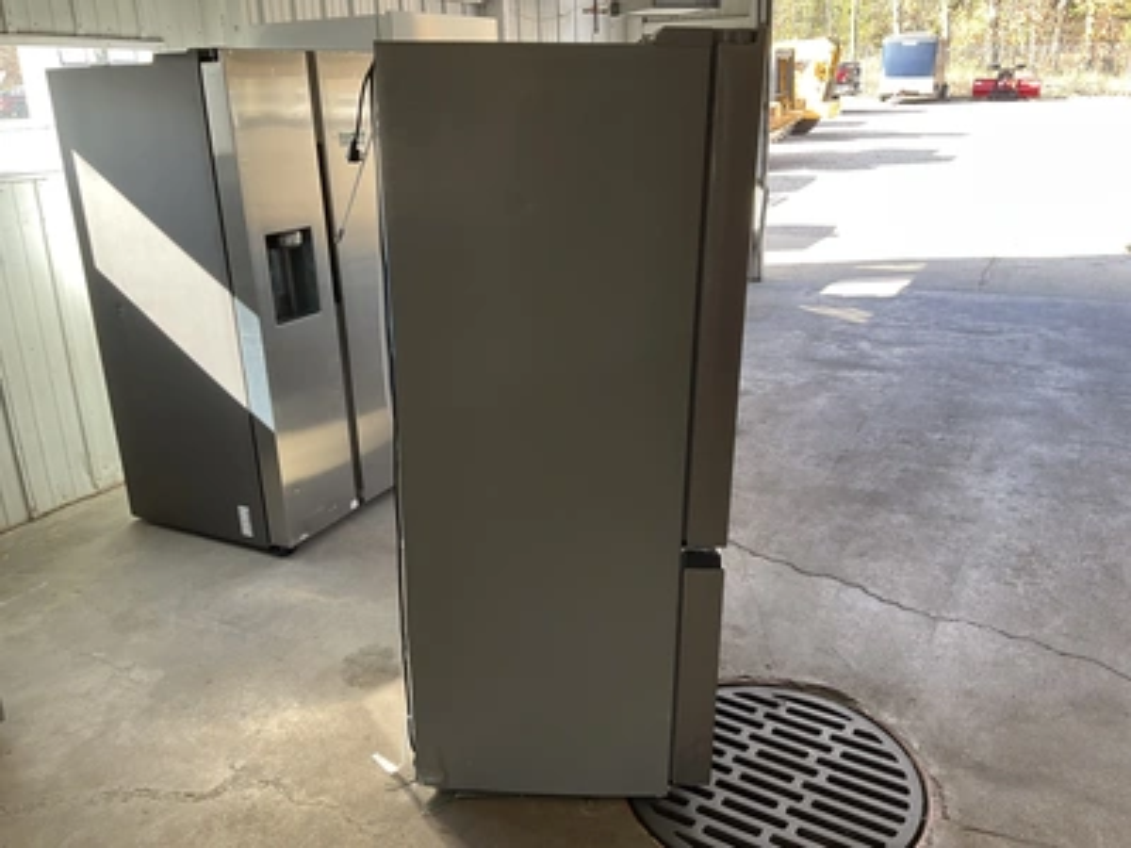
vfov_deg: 48.2
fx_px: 948
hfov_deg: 61.7
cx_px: 566
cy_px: 424
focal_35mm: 29
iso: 40
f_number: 1.8
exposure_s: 1/120
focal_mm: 3
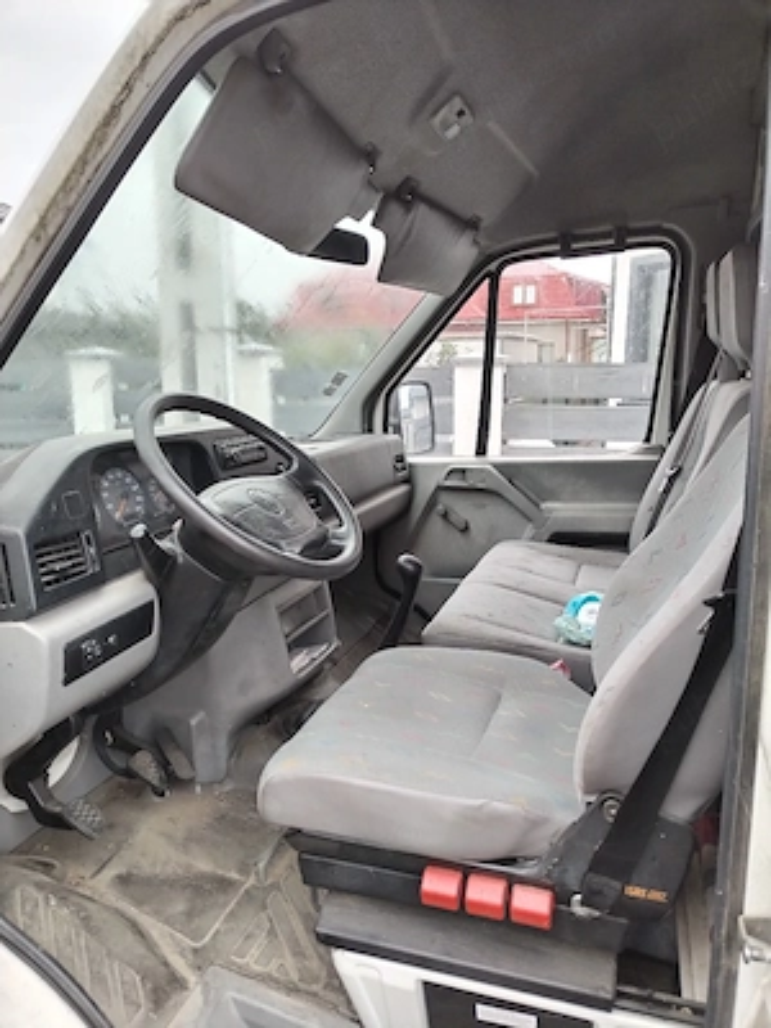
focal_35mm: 26
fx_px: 772
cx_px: 386
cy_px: 514
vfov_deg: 67.3
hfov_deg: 53.1
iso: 142
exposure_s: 1/100
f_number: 1.8
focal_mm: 4.75
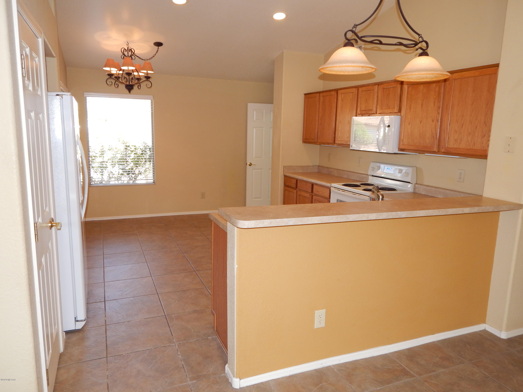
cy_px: 196
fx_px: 378
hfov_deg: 69.4
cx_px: 262
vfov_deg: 54.9
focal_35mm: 25
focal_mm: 4.5
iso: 125
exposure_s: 1/30
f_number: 3.1
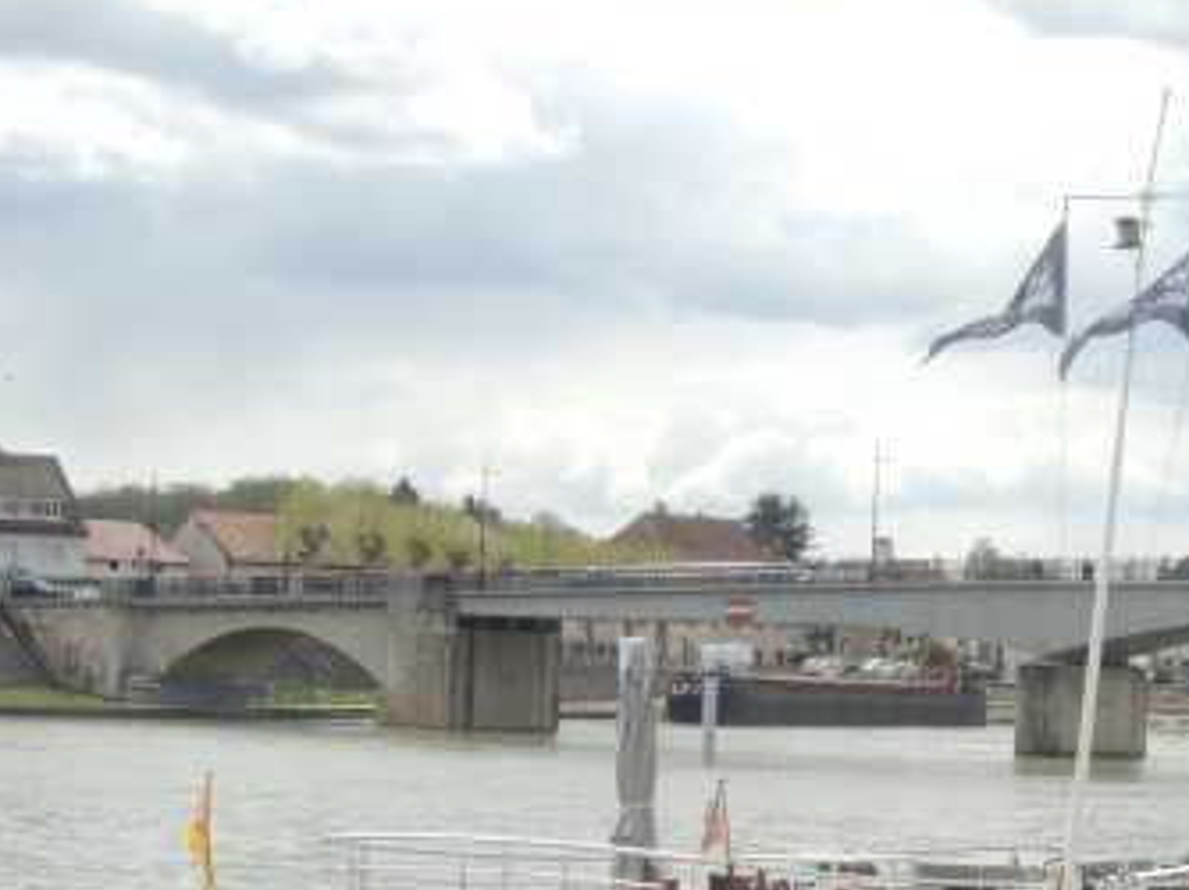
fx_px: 4119
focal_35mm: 120
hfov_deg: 16.2
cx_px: 1063
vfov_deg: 12.2
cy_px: 787
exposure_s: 1/800
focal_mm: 10.7
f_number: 3.7
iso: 100
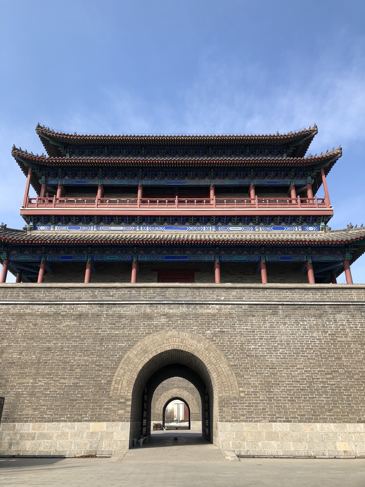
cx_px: 182
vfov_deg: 63.4
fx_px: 394
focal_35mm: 28
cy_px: 244
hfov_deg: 49.7
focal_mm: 4
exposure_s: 1/1297
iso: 20
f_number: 1.8
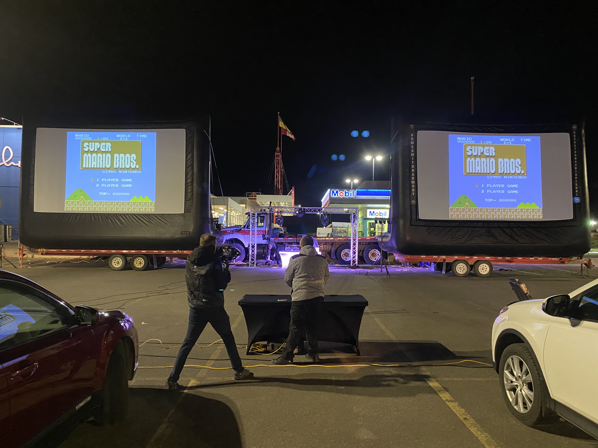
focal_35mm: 26
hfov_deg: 67.3
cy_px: 224
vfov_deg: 53.1
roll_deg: -1.1
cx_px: 299
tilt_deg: +2.1
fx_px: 449
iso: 640
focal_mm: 4.25
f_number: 1.8
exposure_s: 1/30
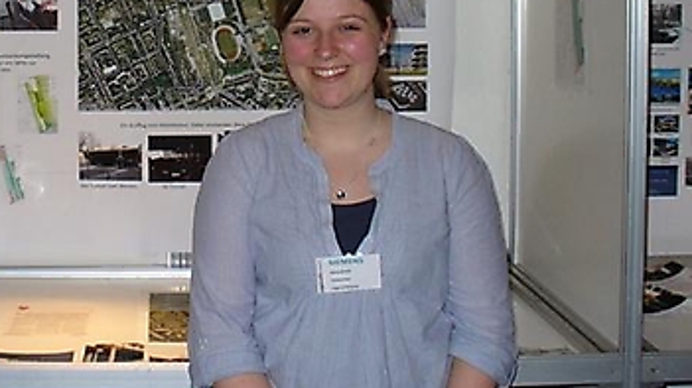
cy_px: -2
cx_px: 219
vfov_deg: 17.1
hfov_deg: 30.3
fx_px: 1265
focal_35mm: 69
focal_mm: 6.1
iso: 100
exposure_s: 1/60
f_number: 2.8
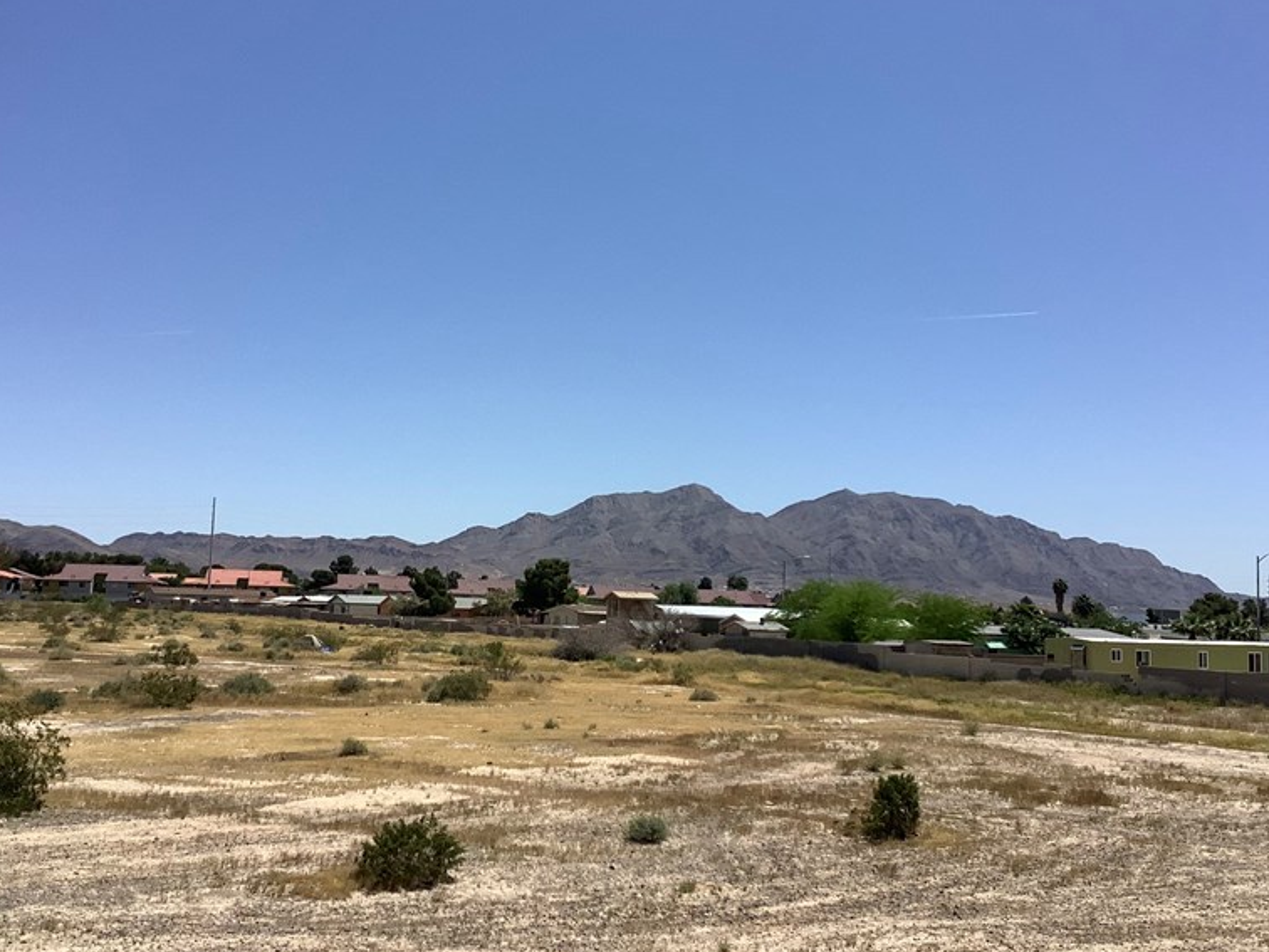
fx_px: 1540
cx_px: 584
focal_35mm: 42
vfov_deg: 34.3
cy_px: 413
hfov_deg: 44.8
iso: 25
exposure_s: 1/2632
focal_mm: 3.3
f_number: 2.4
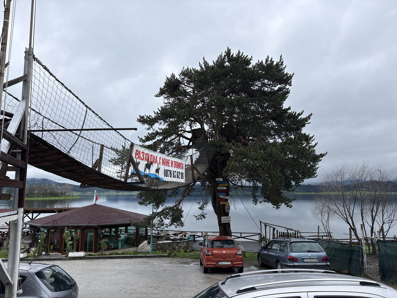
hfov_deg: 67.3
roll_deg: +0.2
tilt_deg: +8.6
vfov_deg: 53.1
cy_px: 149
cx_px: 198
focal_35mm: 26
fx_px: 298
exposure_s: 1/1799
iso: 50
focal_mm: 5.96
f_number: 1.6
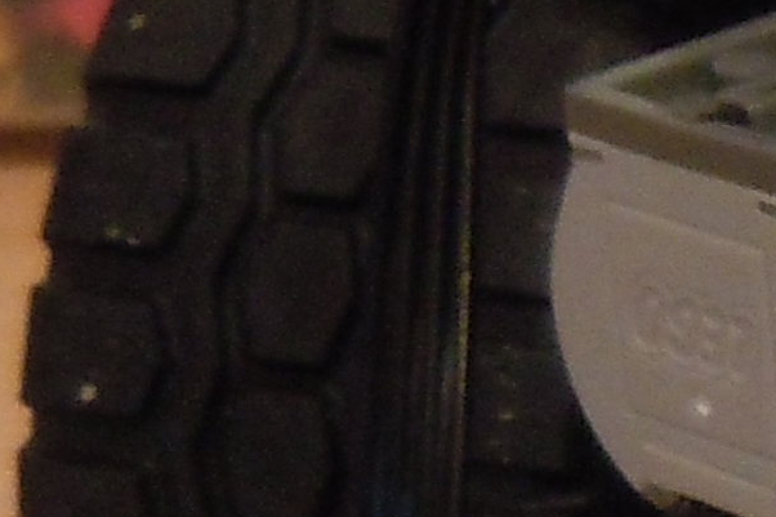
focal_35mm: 224
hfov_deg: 8.2
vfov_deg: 6.1
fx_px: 4827
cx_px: 2039
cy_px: 260
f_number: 3.5
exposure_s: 1/5
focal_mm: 5.4
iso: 400
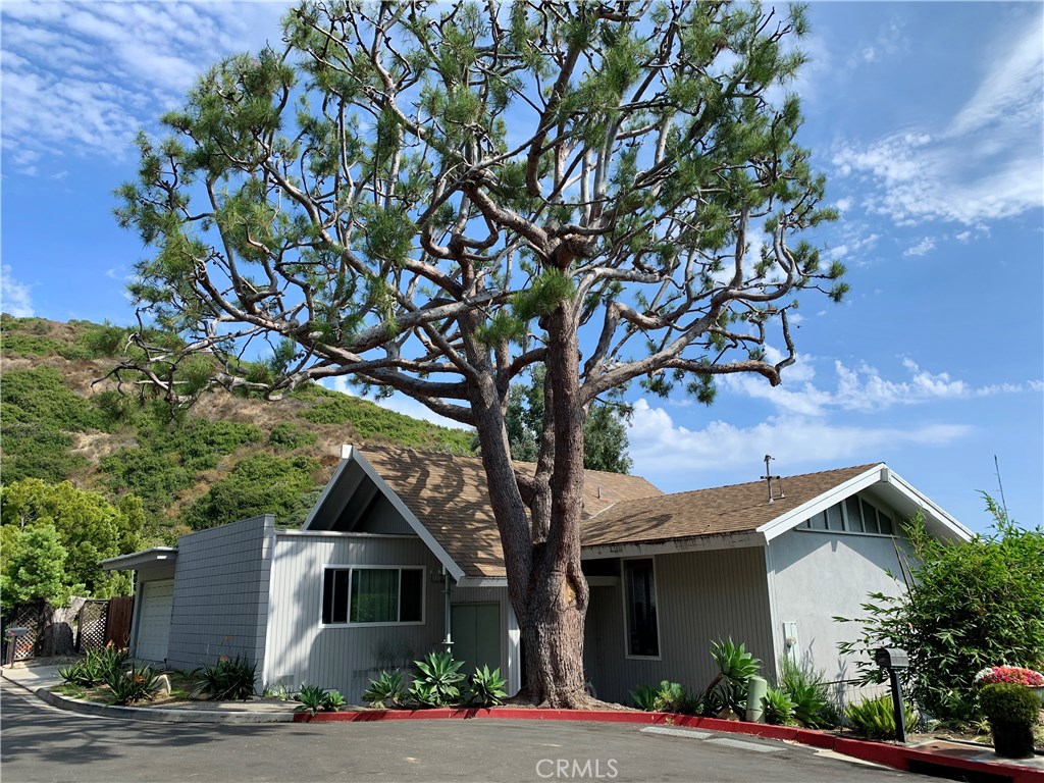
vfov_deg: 53.1
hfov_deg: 67.3
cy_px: 392
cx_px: 522
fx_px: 784
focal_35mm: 26
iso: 25
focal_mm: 4.25
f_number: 1.8
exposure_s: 1/1812
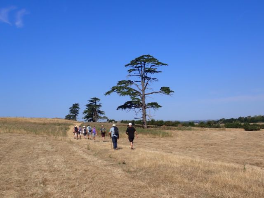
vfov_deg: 32.9
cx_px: 132
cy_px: 99
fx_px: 336
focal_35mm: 44
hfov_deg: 42.9
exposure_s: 1/160
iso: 100
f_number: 11
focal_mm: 7.84
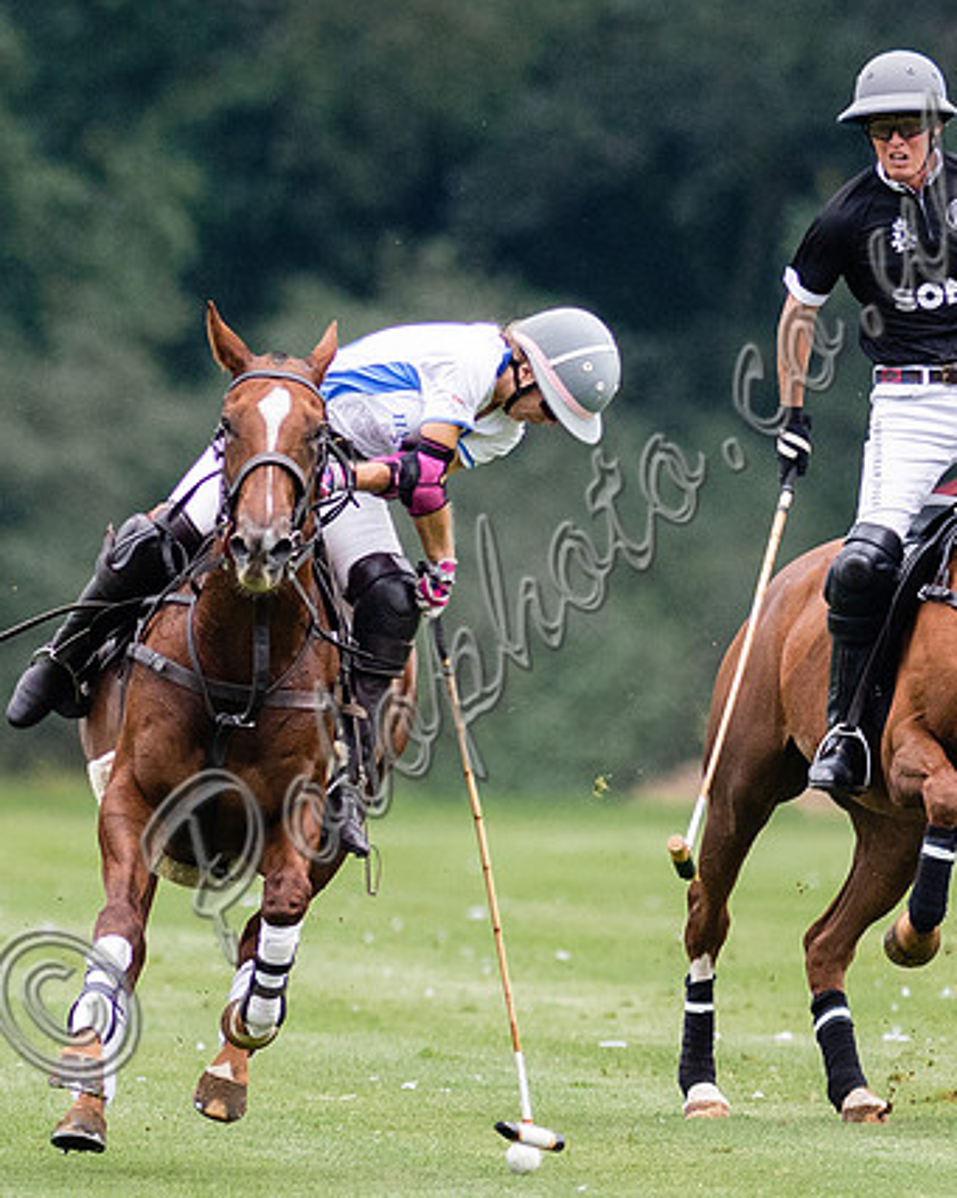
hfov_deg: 1.2
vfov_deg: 1.5
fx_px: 46926
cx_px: 357
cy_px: 456
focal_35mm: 1324
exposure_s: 1/1600
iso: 640
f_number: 2.8
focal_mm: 300
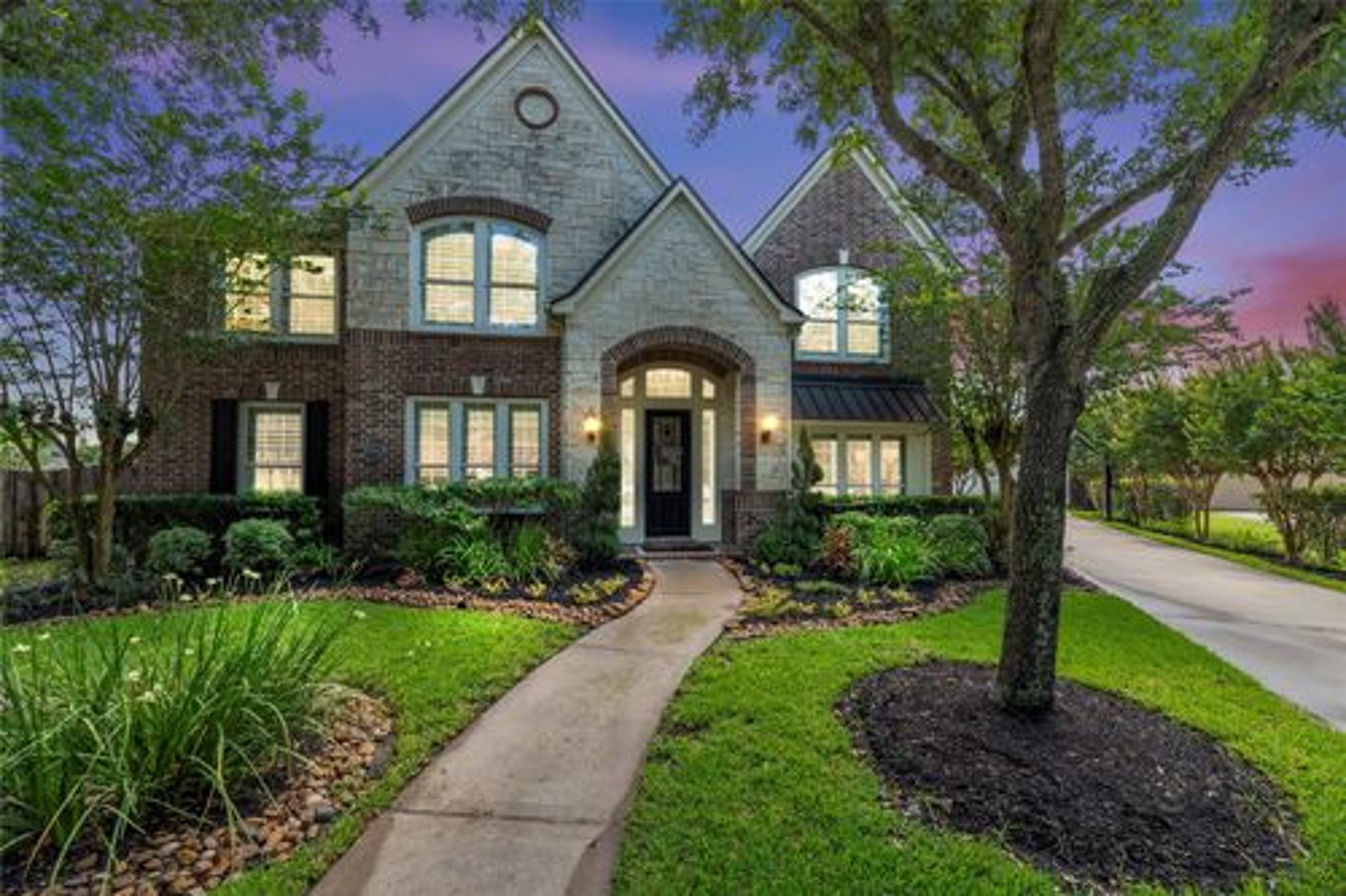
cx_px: 673
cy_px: 448
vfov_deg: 81.2
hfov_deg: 104.3
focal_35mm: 14
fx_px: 523
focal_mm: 14
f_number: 8
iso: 100
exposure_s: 1/30
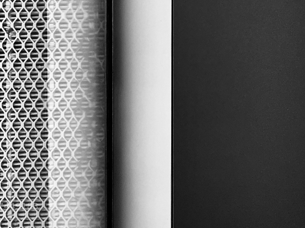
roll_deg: -0.2
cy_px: 56
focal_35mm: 44
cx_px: 118
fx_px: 387
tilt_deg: -0.1
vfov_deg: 32.2
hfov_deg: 42.7
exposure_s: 1/33
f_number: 2.2
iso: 160
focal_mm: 4.15
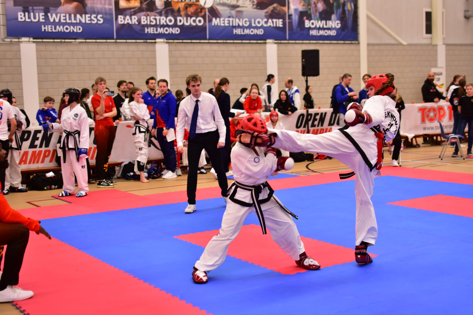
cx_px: 236
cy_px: 158
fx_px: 690
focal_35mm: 52
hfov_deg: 37.8
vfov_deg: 25.8
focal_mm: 35
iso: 500
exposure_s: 1/250
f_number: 2.2
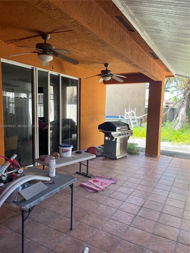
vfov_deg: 67.3
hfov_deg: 53.1
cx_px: 95
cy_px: 126
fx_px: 190
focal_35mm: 26
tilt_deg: -4.6
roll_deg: -1.4
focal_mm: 5.1
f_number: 1.6
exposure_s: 1/170
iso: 40
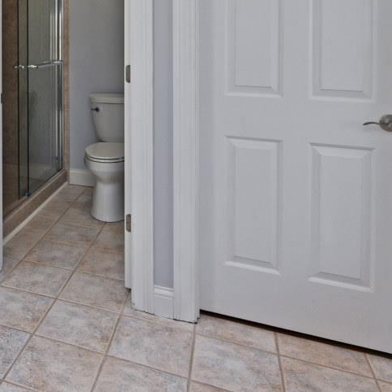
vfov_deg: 41.2
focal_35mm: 37
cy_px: 36
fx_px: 474
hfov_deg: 39.1
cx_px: -9
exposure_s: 1/100
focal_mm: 14
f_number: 5
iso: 200
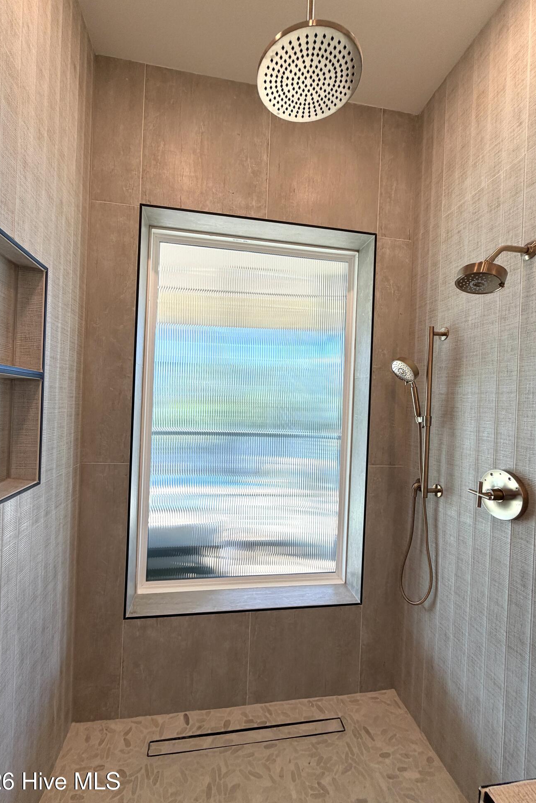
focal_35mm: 15
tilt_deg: -2.8
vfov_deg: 100.4
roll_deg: -1.6
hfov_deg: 77.3
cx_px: 254
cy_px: 405
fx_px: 335
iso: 64
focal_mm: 2.22
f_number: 2.2
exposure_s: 1/120
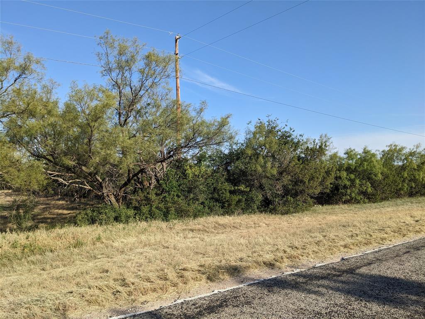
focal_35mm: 27
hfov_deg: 65.3
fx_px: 331
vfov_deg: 51.4
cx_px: 212
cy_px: 160
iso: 63
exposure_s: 1/2347
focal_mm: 4.38
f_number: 1.73
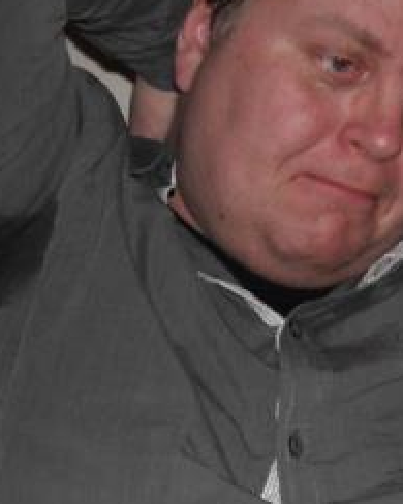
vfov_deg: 17.0
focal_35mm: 112
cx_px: 448
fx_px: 1671
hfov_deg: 13.5
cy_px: 395
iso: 64
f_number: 2.8
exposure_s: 1/60
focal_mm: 5.7
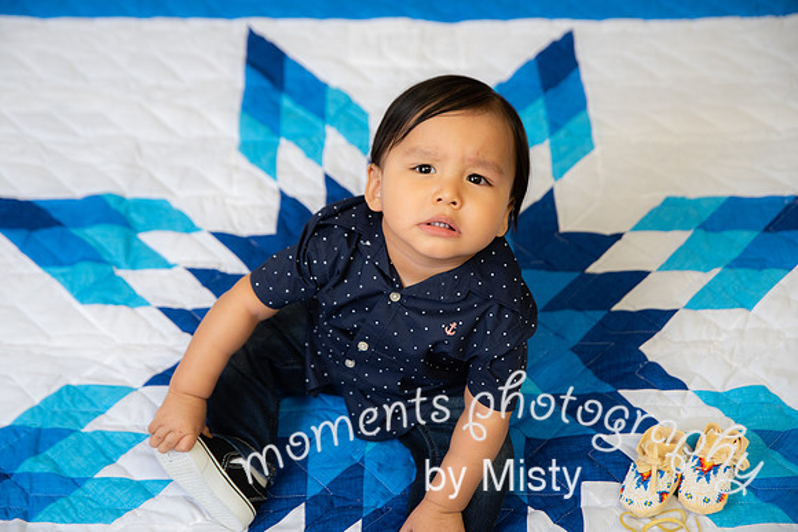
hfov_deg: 29.4
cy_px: 266
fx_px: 1519
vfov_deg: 19.9
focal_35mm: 69
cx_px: 399
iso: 800
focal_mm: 65
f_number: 3.2
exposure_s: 1/125
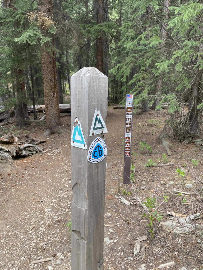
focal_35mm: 26
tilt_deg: -20.1
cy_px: 135
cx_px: 102
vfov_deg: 67.3
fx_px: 203
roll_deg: +0.2
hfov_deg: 53.1
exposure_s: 1/122
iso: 40
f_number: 1.8
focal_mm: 4.25
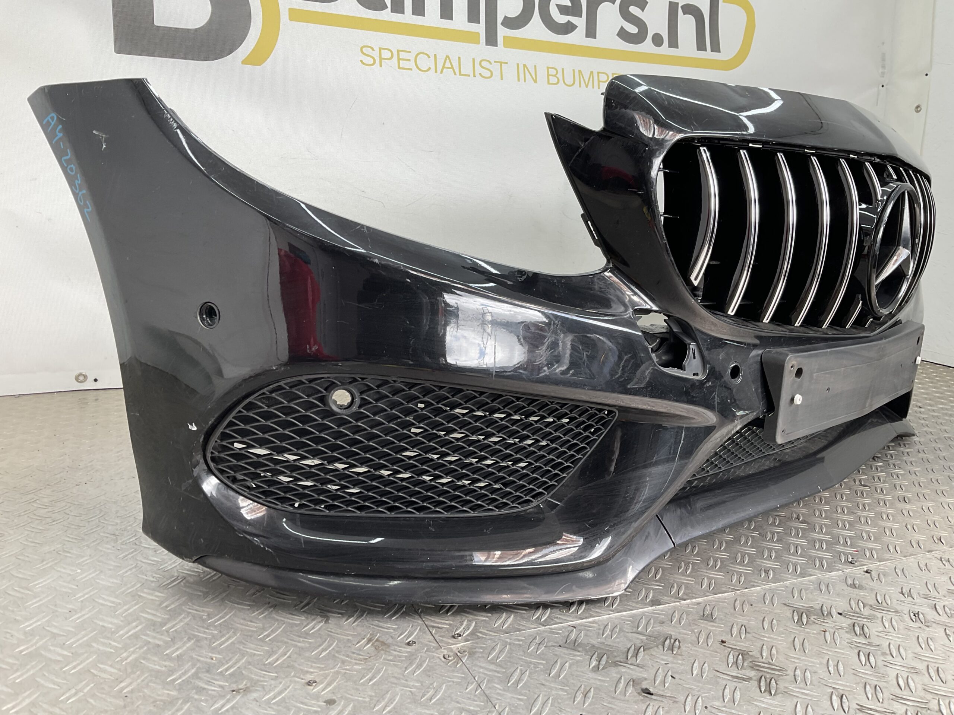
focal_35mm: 29
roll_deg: -2.6
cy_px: 358
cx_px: 477
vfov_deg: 48.2
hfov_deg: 61.7
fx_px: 799
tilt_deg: -13.0
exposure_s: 1/120
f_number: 1.8
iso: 25
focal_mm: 3
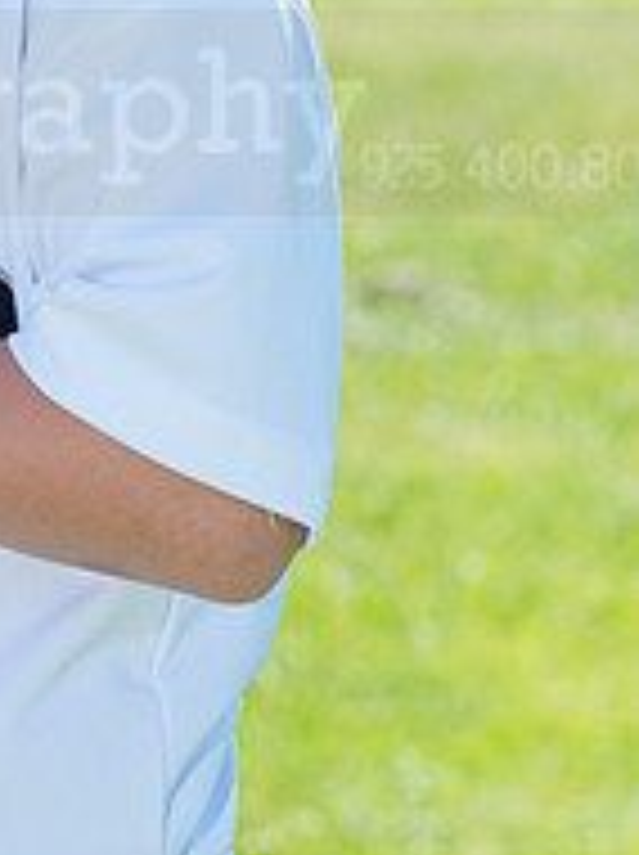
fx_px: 13568
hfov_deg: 2.7
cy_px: 72
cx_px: -227
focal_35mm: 550
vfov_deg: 3.6
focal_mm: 187
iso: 200
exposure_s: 1/250
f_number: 9
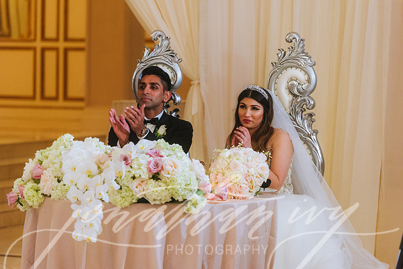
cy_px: 134
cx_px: 202
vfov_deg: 8.3
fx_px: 1847
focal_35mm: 165
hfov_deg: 12.4
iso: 2000
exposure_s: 1/125
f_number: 2.8
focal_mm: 165
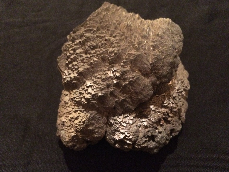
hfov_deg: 60.0
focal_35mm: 30
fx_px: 198
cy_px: 86
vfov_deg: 46.8
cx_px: 115
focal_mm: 4.15
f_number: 2.2
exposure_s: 1/15
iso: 1000
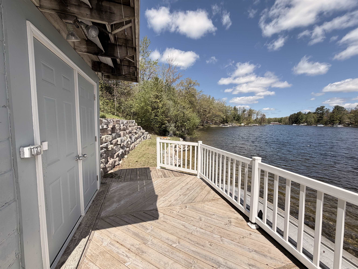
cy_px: 134
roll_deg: -0.8
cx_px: 179
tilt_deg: -4.1
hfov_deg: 102.1
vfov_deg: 85.7
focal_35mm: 14
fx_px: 145
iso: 32
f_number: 2.2
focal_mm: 2.22
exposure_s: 1/770
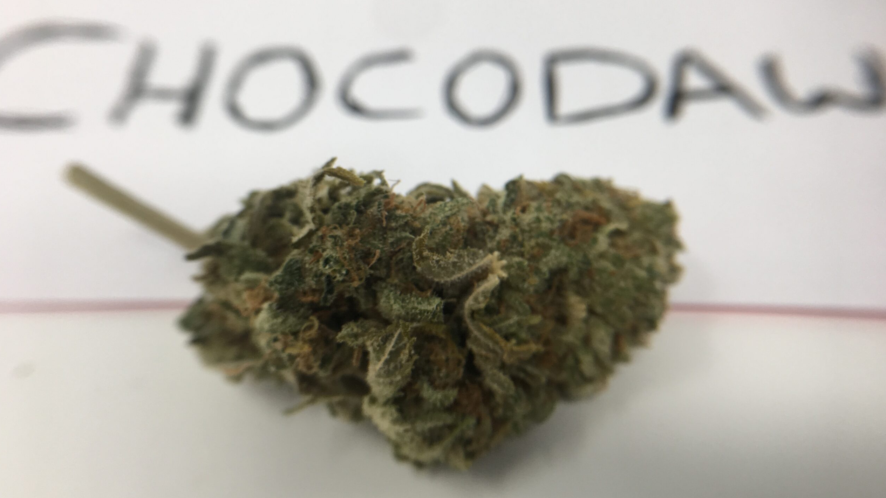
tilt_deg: -40.7
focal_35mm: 32
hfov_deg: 61.0
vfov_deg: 36.6
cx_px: 439
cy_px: 206
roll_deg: -0.8
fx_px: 752
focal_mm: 4.15
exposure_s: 1/100
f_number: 2.2
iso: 40
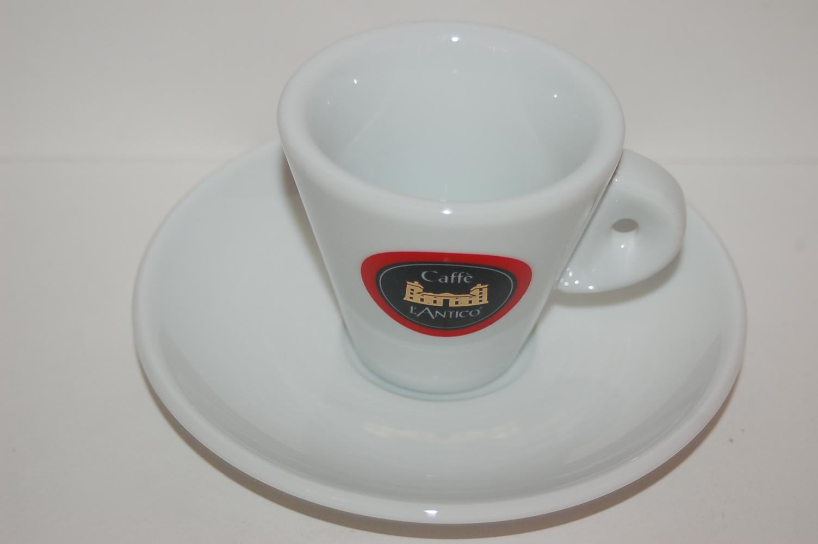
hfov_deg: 20.6
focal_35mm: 99
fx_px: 2247
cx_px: 409
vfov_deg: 13.8
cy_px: 272
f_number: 5.3
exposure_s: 1/60
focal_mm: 66
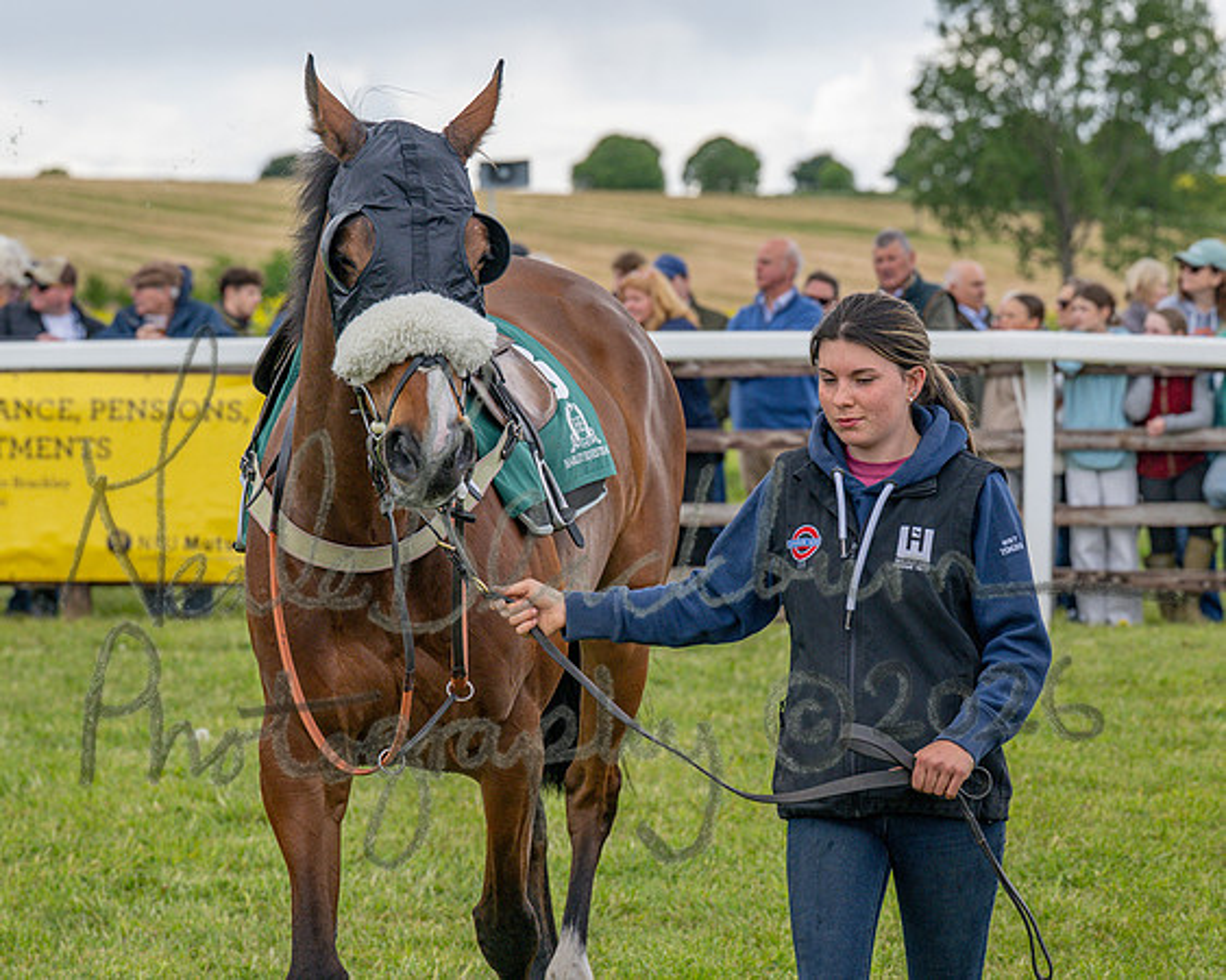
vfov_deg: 9.1
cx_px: 613
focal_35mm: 170
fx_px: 6171
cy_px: 490
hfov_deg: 11.3
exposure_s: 1/1250
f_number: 5
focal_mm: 101
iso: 400
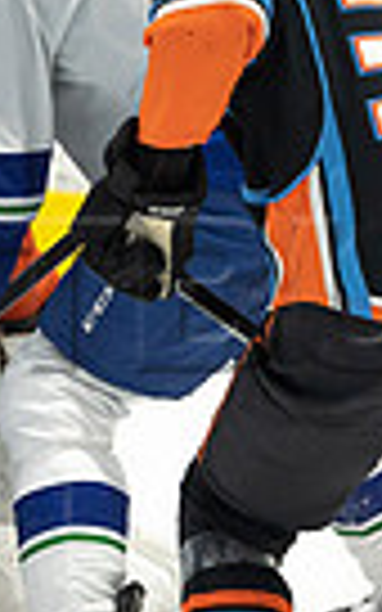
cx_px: 388
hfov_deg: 0.5
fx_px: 45757
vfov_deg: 0.8
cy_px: 252
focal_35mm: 2747
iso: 1600
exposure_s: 1/640
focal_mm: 600
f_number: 4
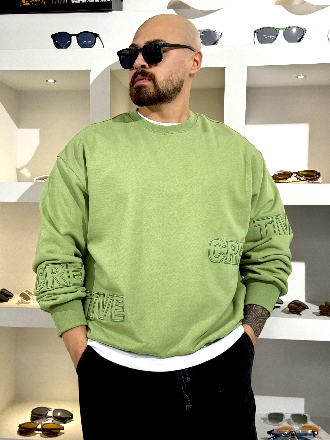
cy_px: 220
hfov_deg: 30.3
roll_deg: -1.1
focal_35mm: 48
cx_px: 165
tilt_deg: -1.3
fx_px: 610
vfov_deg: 39.7
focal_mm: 6.76
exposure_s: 1/100
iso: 80
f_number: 1.78
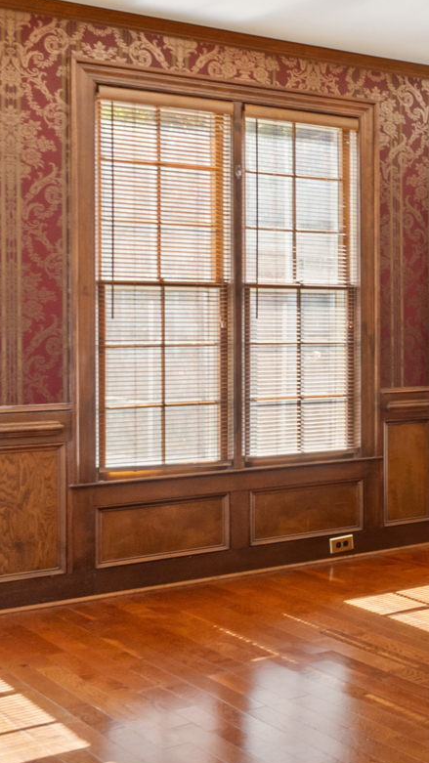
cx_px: 845
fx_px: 1153
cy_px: 325
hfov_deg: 16.4
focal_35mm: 57
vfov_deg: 36.5
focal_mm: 17
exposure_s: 1/3
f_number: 8
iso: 400
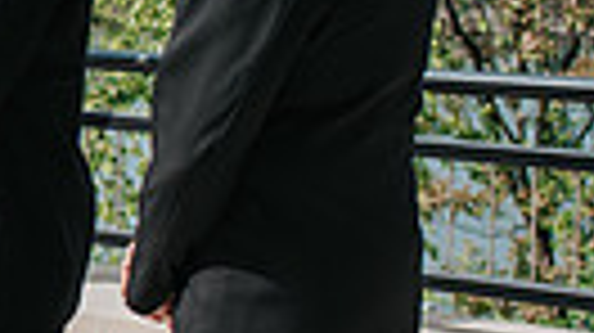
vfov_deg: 6.9
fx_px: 2738
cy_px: 47
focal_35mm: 174
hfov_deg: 11.4
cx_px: -517
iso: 100
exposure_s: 1/2000
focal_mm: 35
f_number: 3.2
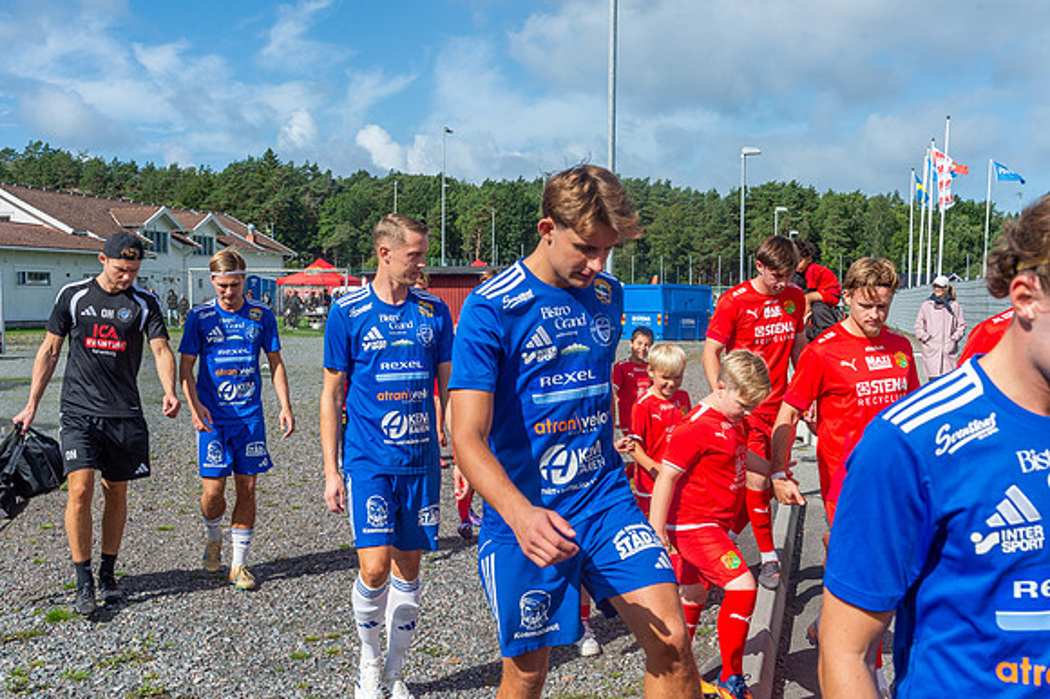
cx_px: 525
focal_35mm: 38
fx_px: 1108
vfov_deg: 35.0
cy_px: 350
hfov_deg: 50.7
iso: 160
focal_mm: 38
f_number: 7.1
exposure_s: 1/800
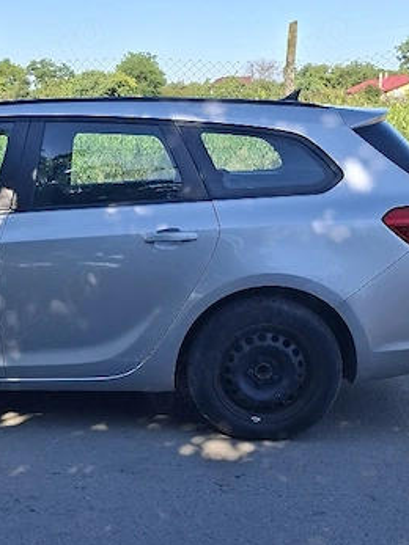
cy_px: 375
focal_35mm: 53
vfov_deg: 35.7
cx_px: 64
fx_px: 835
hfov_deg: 26.8
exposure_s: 1/1429
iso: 50
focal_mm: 5.54
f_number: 1.8
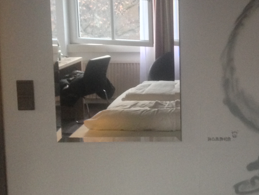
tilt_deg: -7.2
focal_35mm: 76
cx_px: 256
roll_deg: +0.8
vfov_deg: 19.3
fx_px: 569
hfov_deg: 24.5
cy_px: 61
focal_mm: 4.12
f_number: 2.4
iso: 250
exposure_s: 1/20
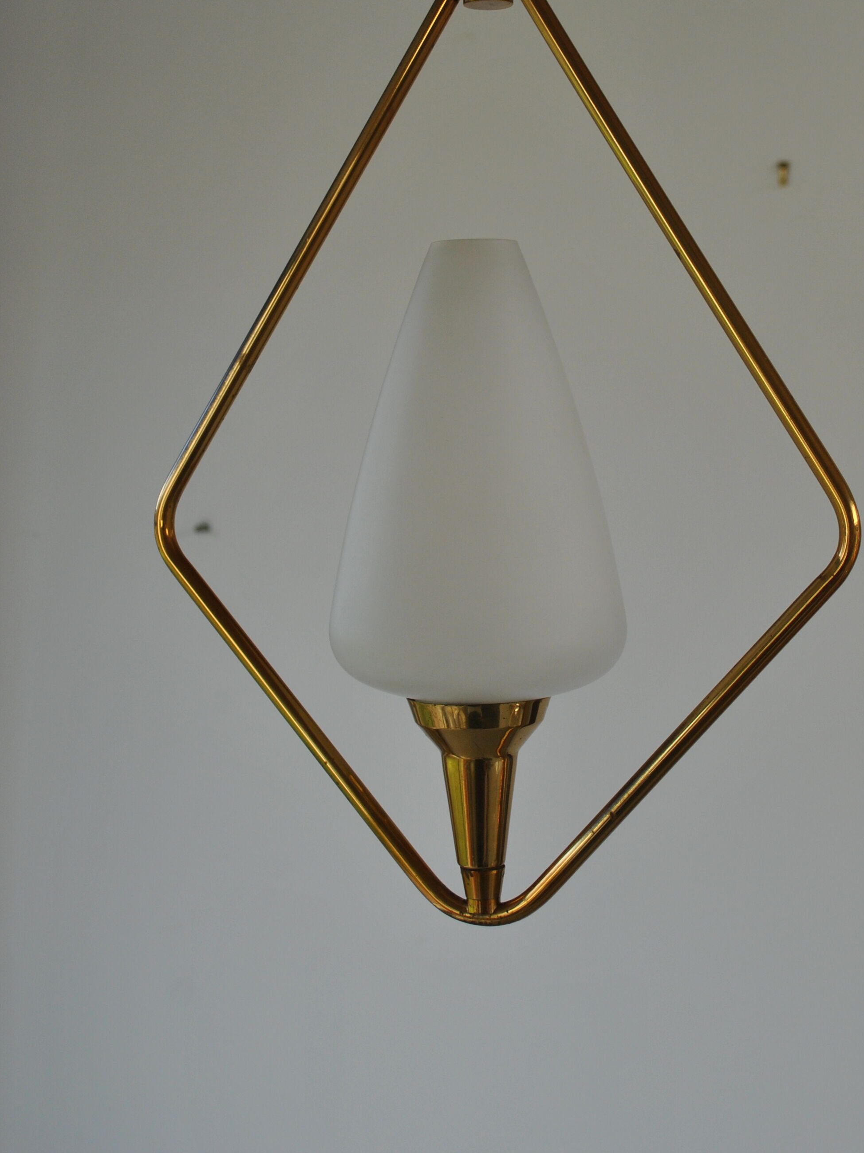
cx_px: 497
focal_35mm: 56
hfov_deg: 26.1
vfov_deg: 33.8
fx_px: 1864
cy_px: 329
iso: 200
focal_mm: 26
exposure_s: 1/125
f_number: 5.6
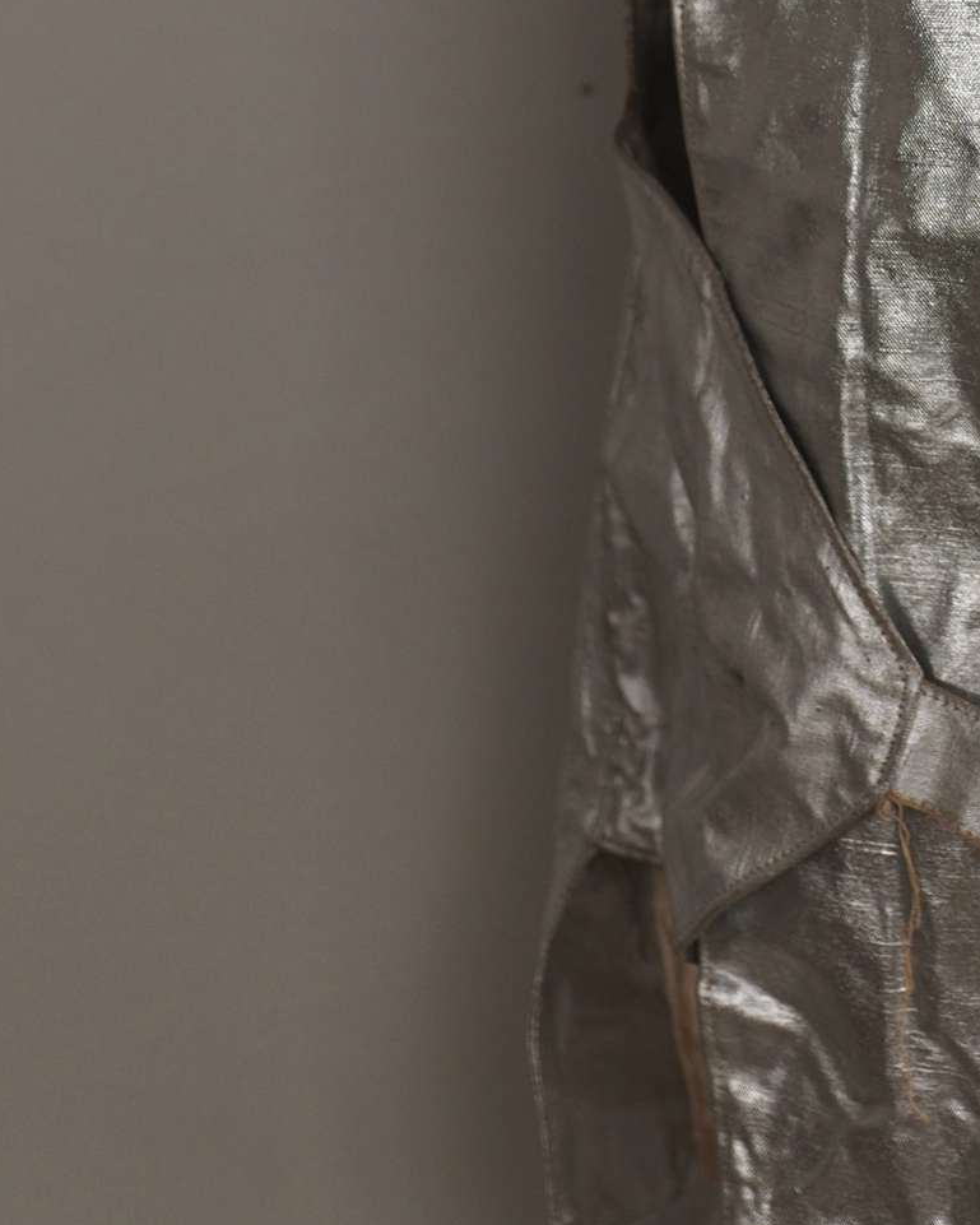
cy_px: -210
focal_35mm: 135
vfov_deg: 13.9
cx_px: 1175
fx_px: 4894
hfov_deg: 11.2
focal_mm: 32
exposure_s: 1/160
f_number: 2.8
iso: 200
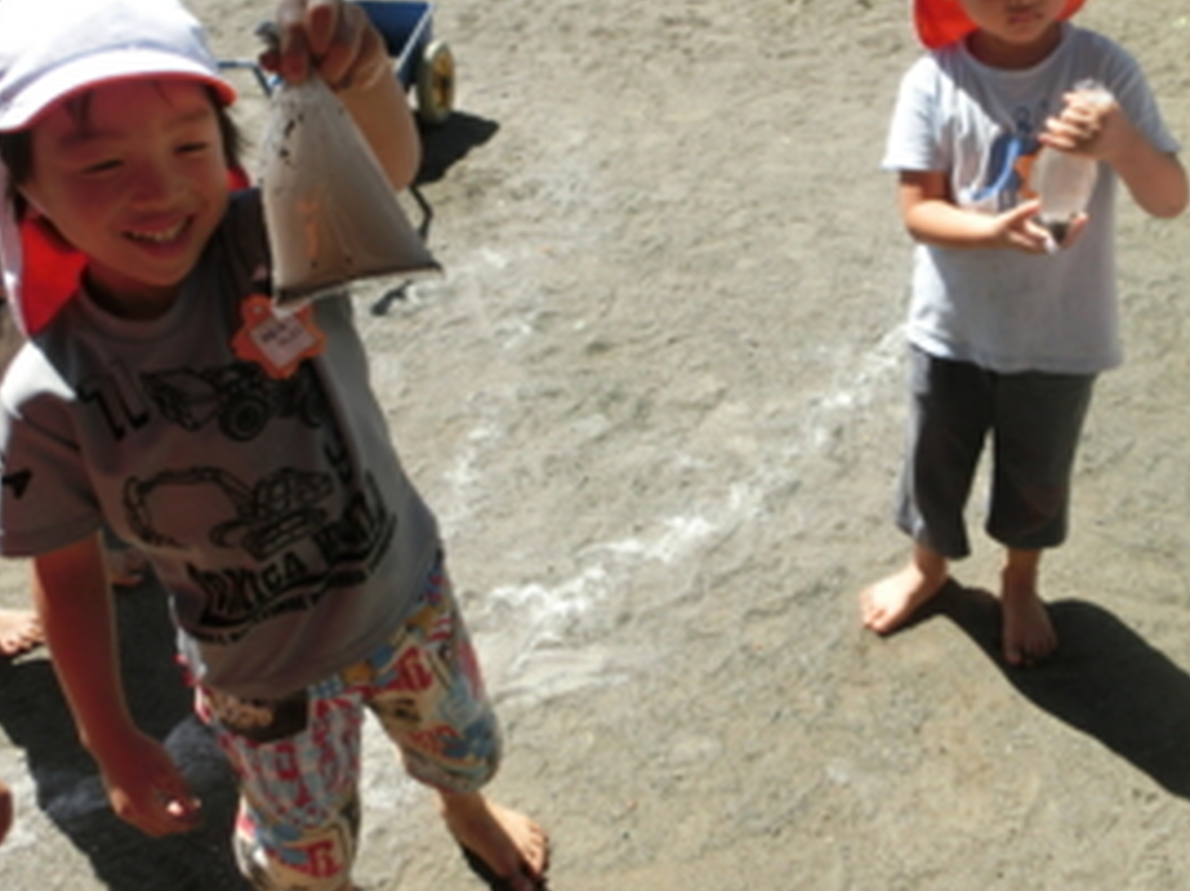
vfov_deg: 39.2
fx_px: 1237
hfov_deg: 51.1
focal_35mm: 36
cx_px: 700
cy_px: 303
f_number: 3
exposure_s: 1/800
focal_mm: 4.24
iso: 80
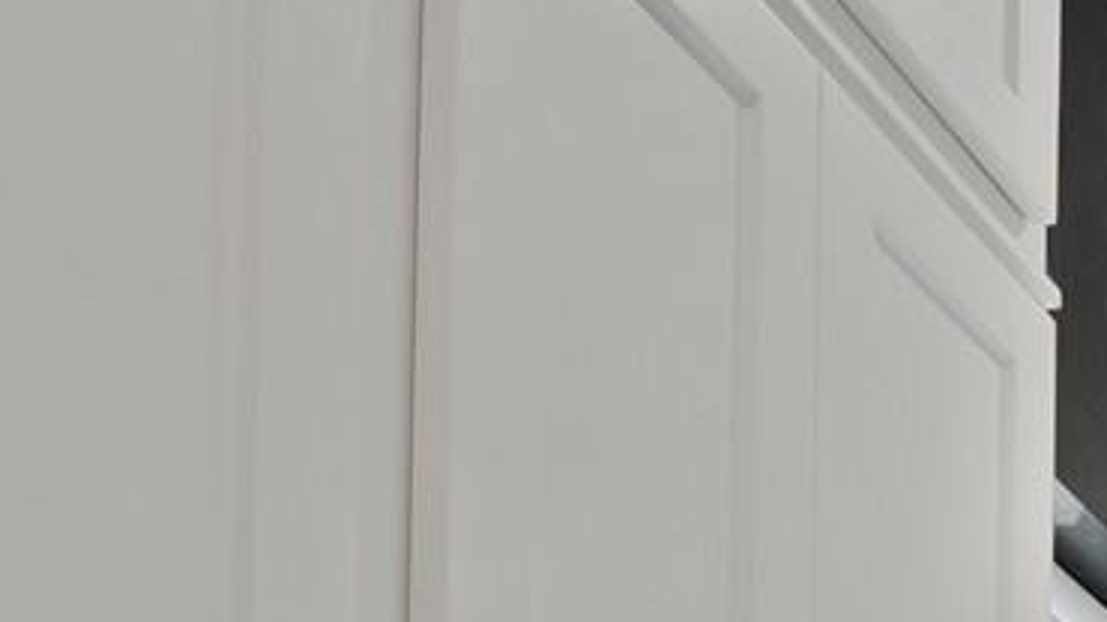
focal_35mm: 68
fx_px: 1996
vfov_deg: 13.3
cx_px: 2014
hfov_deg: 20.8
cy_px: 1482
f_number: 9
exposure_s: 1/3
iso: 640
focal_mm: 12
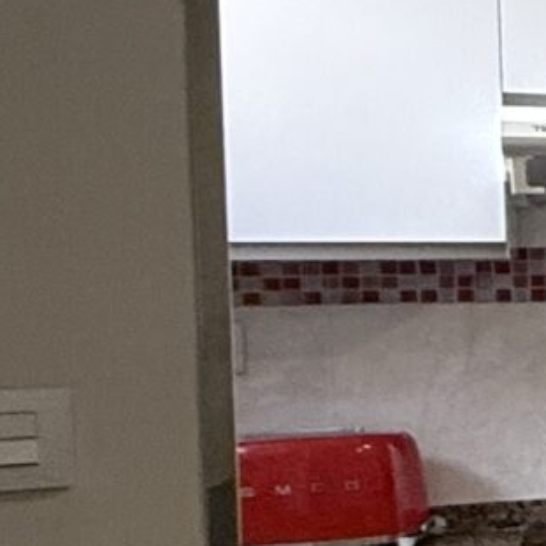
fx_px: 1820
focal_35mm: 102
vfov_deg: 17.1
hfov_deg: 9.1
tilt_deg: -2.2
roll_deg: +0.3
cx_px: 2005
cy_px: 300
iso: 250
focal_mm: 2.22
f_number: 2.2
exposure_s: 1/99
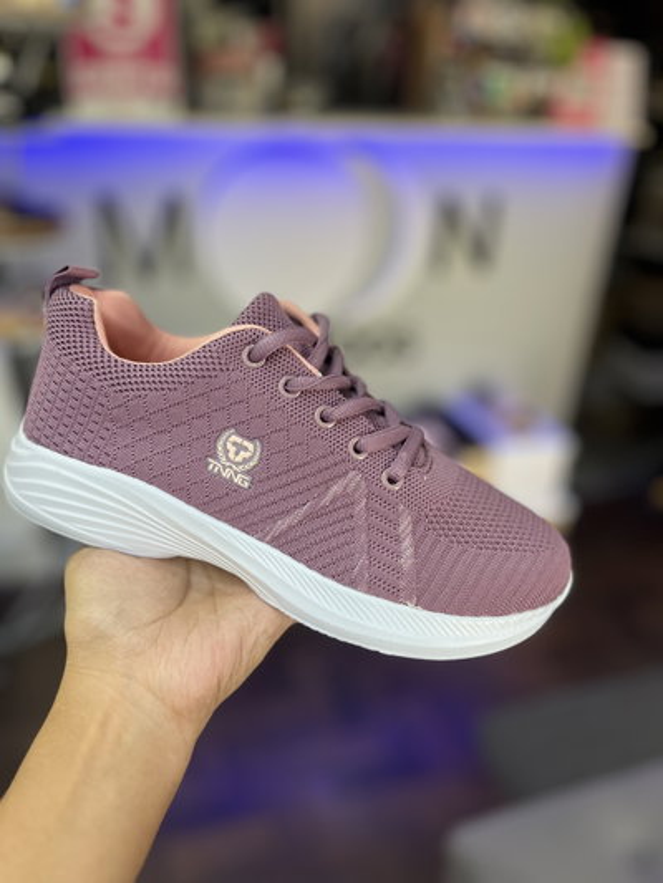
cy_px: 442
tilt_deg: -28.6
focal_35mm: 26
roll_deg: -1.9
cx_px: 332
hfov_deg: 53.1
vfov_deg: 67.3
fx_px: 664
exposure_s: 1/100
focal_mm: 5.1
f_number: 1.6
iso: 80
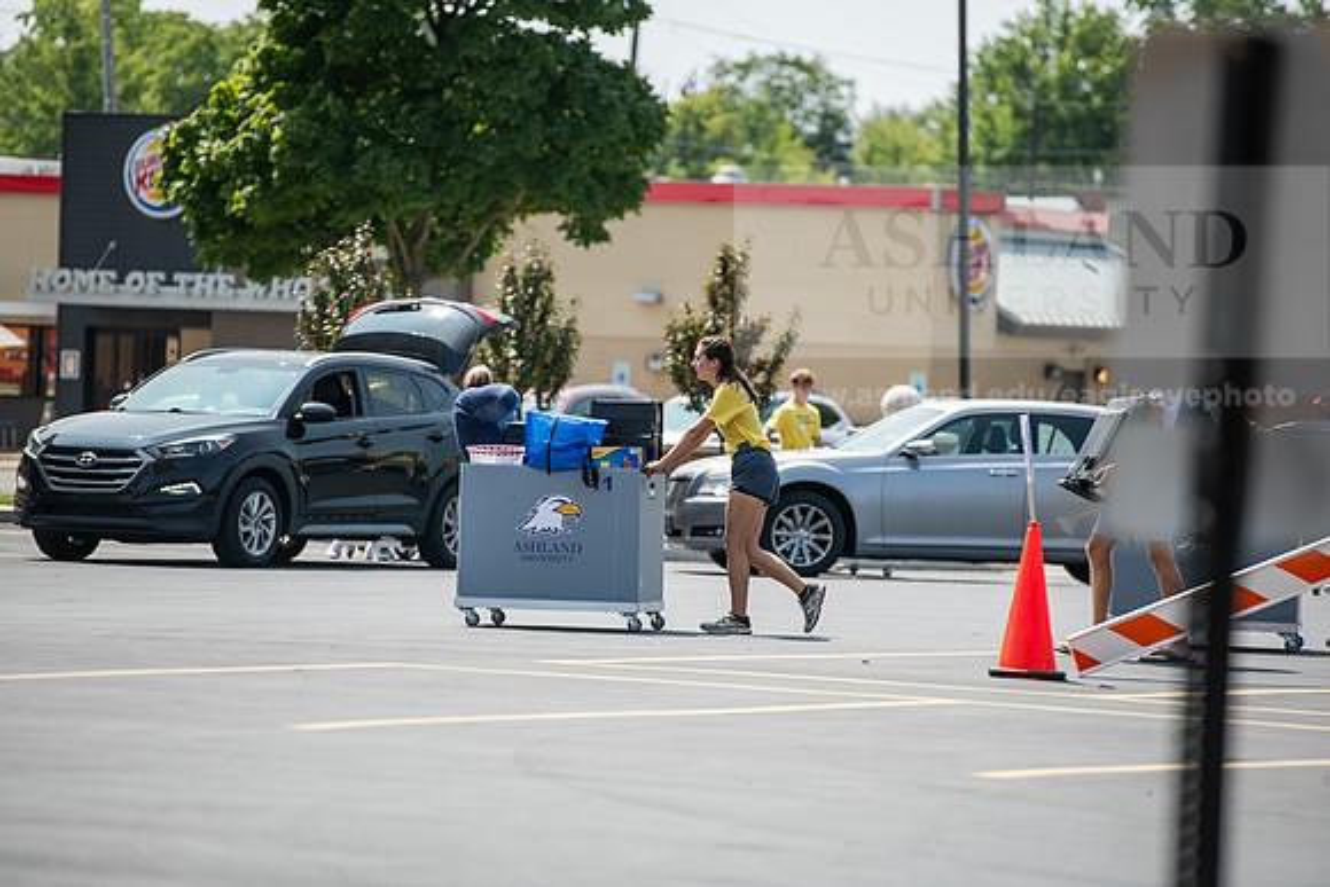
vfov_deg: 6.9
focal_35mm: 200
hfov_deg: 10.3
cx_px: 665
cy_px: 444
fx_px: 7390
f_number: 3.5
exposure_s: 1/400
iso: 64
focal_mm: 200
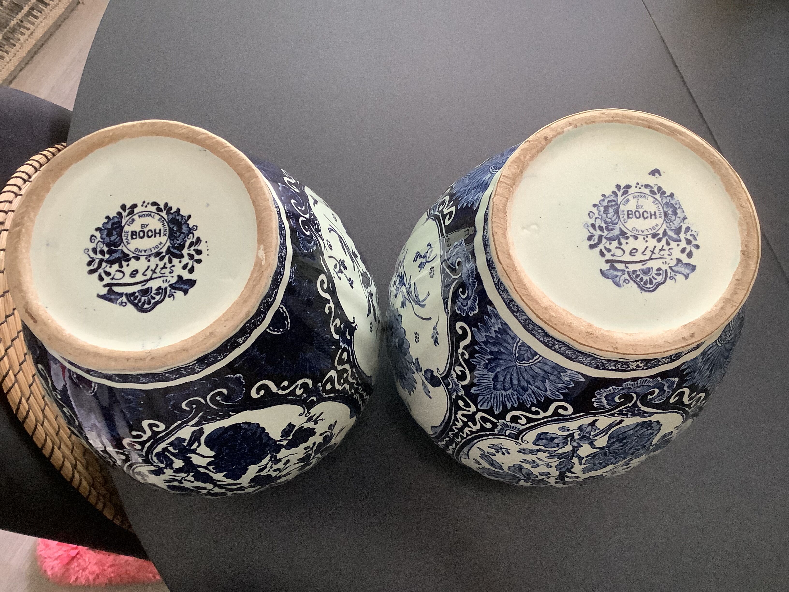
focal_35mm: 31
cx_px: 394
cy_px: 296
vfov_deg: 45.4
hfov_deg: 58.4
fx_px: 707
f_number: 2.4
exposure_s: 1/60
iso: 320
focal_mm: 3.3
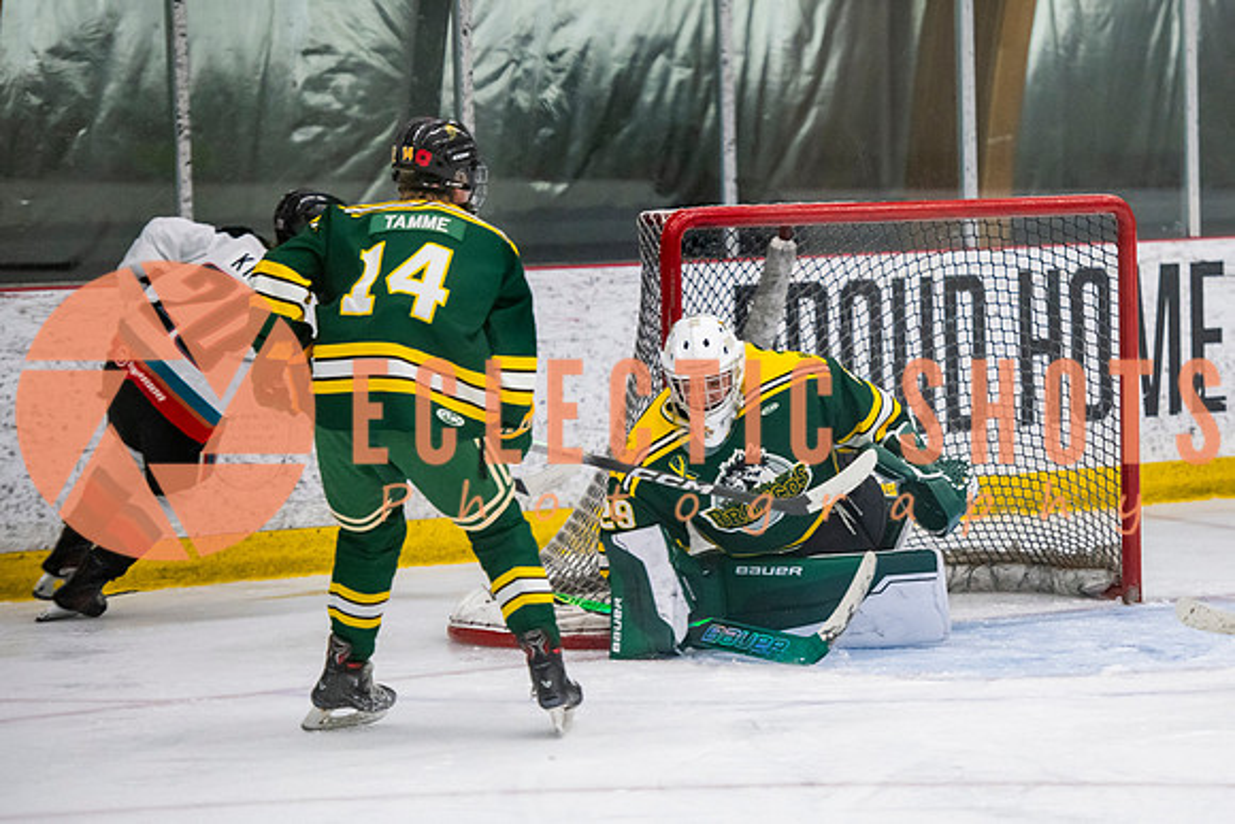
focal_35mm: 189
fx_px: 6474
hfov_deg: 10.9
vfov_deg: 7.3
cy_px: 381
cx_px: 833
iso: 2500
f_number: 3.2
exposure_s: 1/640
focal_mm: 135
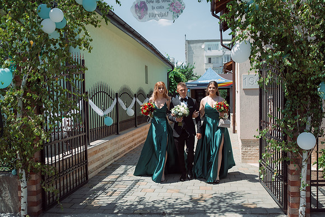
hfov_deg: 51.2
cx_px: 174
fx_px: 339
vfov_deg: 35.4
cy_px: 116
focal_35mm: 38
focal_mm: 35
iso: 160
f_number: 3.5
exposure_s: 1/1250
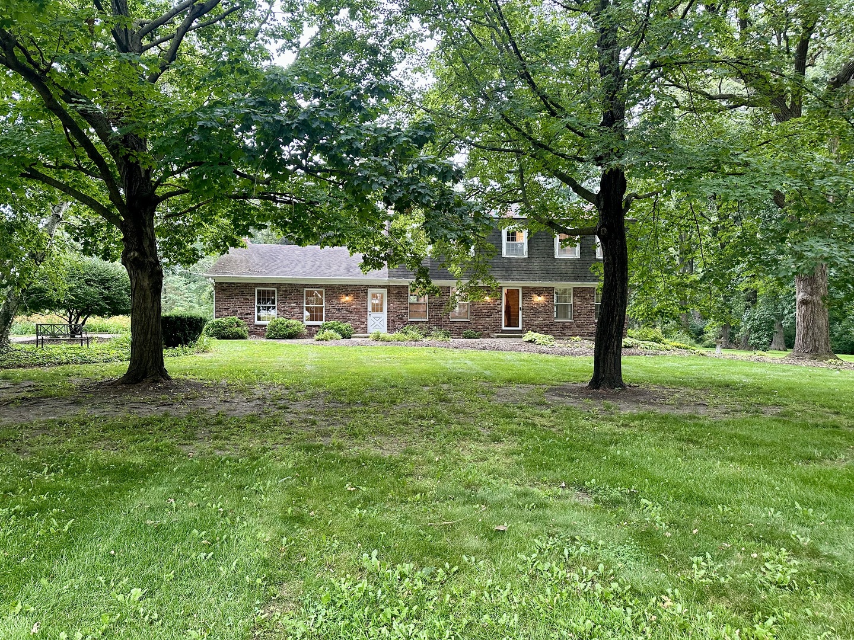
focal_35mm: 24
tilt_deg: -1.3
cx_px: 427
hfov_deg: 71.6
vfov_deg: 56.8
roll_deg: -0.9
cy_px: 320
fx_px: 592
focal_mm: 6.86
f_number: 1.78
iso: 250
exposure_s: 1/89
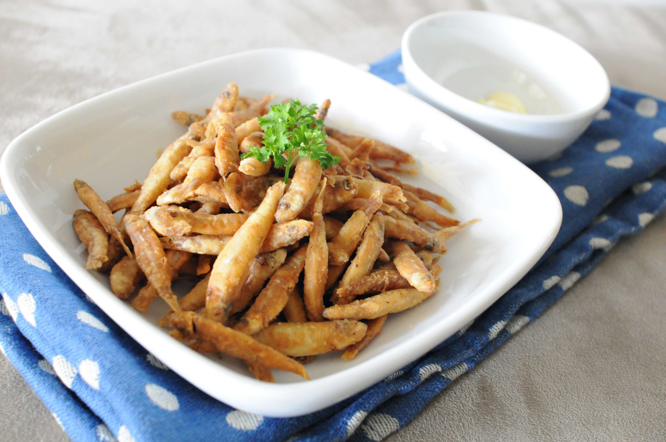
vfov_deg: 29.8
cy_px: 221
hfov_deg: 43.7
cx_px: 333
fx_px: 831
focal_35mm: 45
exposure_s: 1/20
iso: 2000
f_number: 5.6
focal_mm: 30
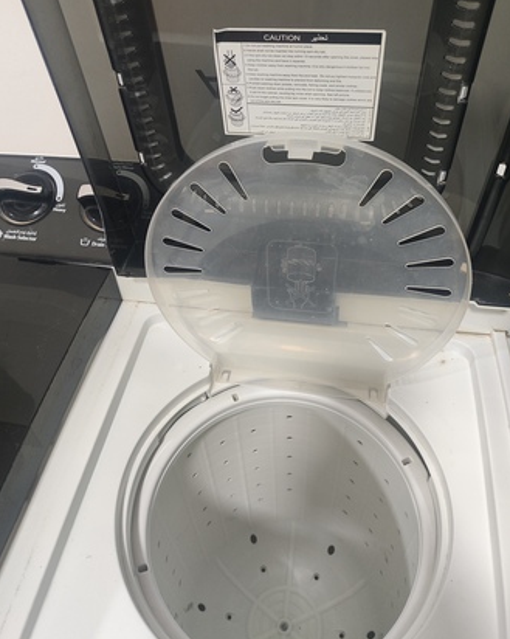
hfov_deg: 54.9
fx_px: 491
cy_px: 291
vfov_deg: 65.9
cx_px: 250
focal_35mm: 26
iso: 390
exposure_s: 1/30
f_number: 1.8
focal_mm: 4.68
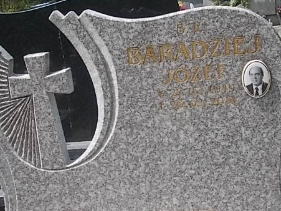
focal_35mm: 61
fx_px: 495
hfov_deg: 31.7
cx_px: 126
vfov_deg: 24.0
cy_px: 122
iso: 80
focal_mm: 6.1
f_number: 6.5
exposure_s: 1/200
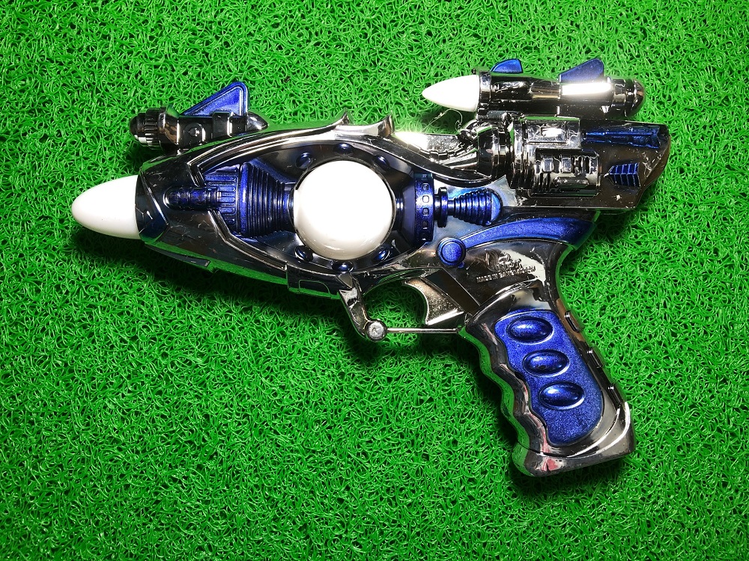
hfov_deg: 63.4
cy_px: 280
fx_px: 606
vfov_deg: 49.7
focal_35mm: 28
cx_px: 374
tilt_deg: -88.2
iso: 40
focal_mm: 3.99
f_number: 1.8
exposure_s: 1/15
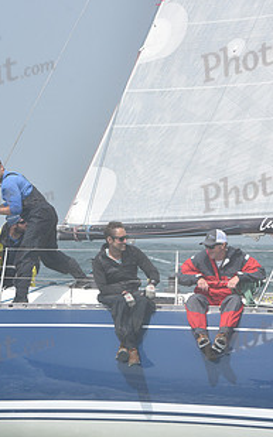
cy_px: 269
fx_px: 2096
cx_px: 129
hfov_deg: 7.5
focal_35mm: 176
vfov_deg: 11.9
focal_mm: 92
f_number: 13
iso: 320
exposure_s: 1/800
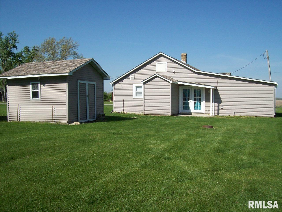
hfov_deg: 51.4
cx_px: 141
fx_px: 293
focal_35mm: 36
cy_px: 106
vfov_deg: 39.7
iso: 80
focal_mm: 6
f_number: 4.8
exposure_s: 1/800
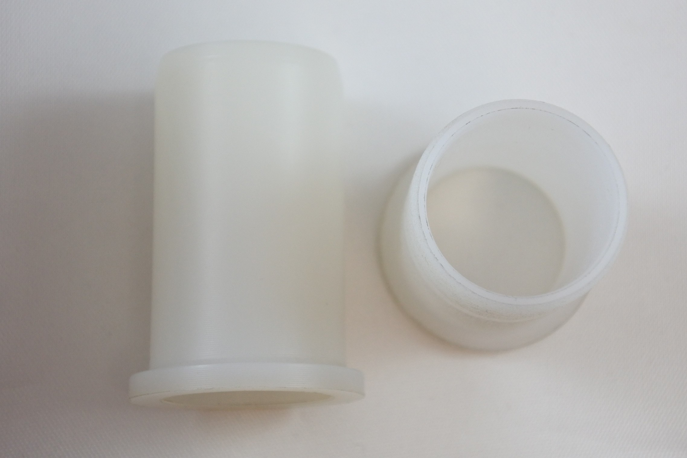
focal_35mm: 76
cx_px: 344
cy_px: 229
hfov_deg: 26.6
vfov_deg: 17.9
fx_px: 1450
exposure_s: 1/125
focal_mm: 28.2
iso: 640
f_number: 5.6
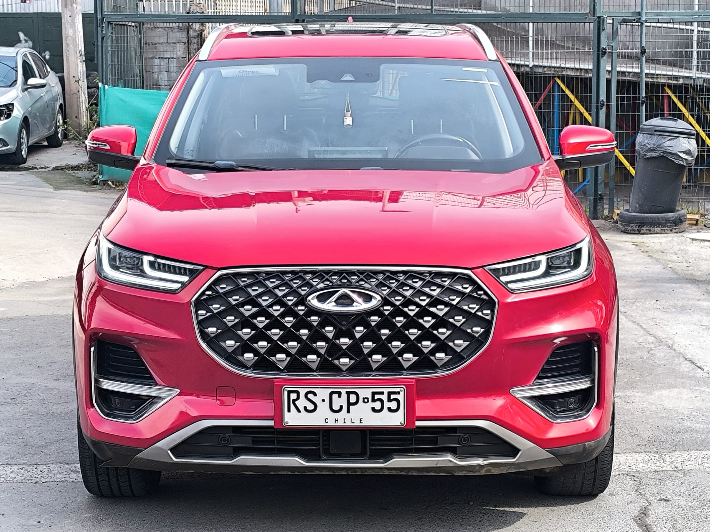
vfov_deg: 17.6
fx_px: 1723
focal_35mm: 84
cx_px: 355
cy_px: 266
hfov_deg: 23.3
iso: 50
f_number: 1.65
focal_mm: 6.14
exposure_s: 1/328
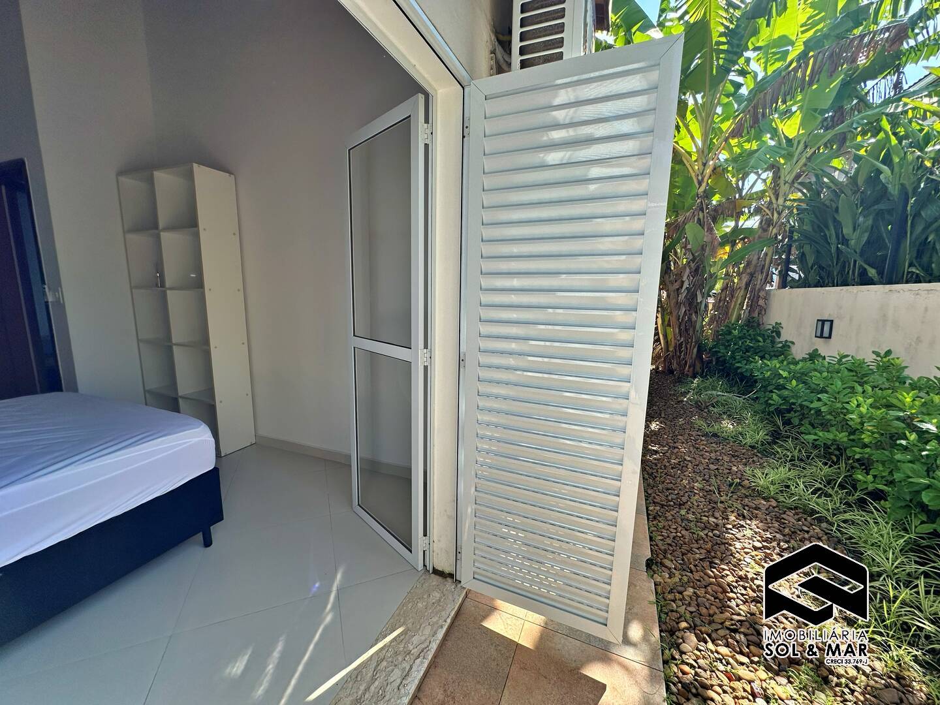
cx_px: 470
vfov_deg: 85.7
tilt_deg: -10.0
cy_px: 352
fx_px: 380
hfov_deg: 102.1
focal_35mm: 14
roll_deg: -1.0
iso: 40
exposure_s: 1/734
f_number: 2.2
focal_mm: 2.22
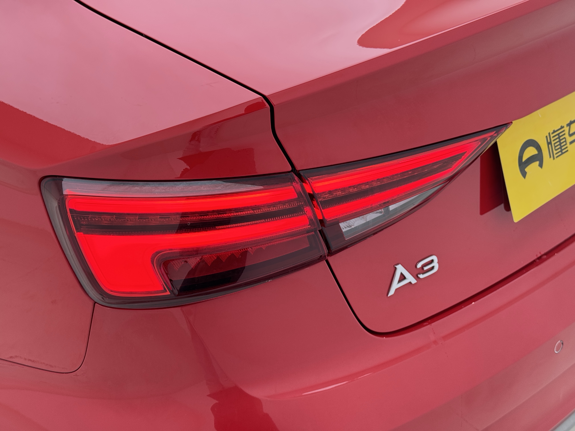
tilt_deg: -30.8
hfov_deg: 39.7
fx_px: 797
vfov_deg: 30.3
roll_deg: +2.1
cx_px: 288
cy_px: 216
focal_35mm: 48
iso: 50
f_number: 1.78
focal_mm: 6.76
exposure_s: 1/100
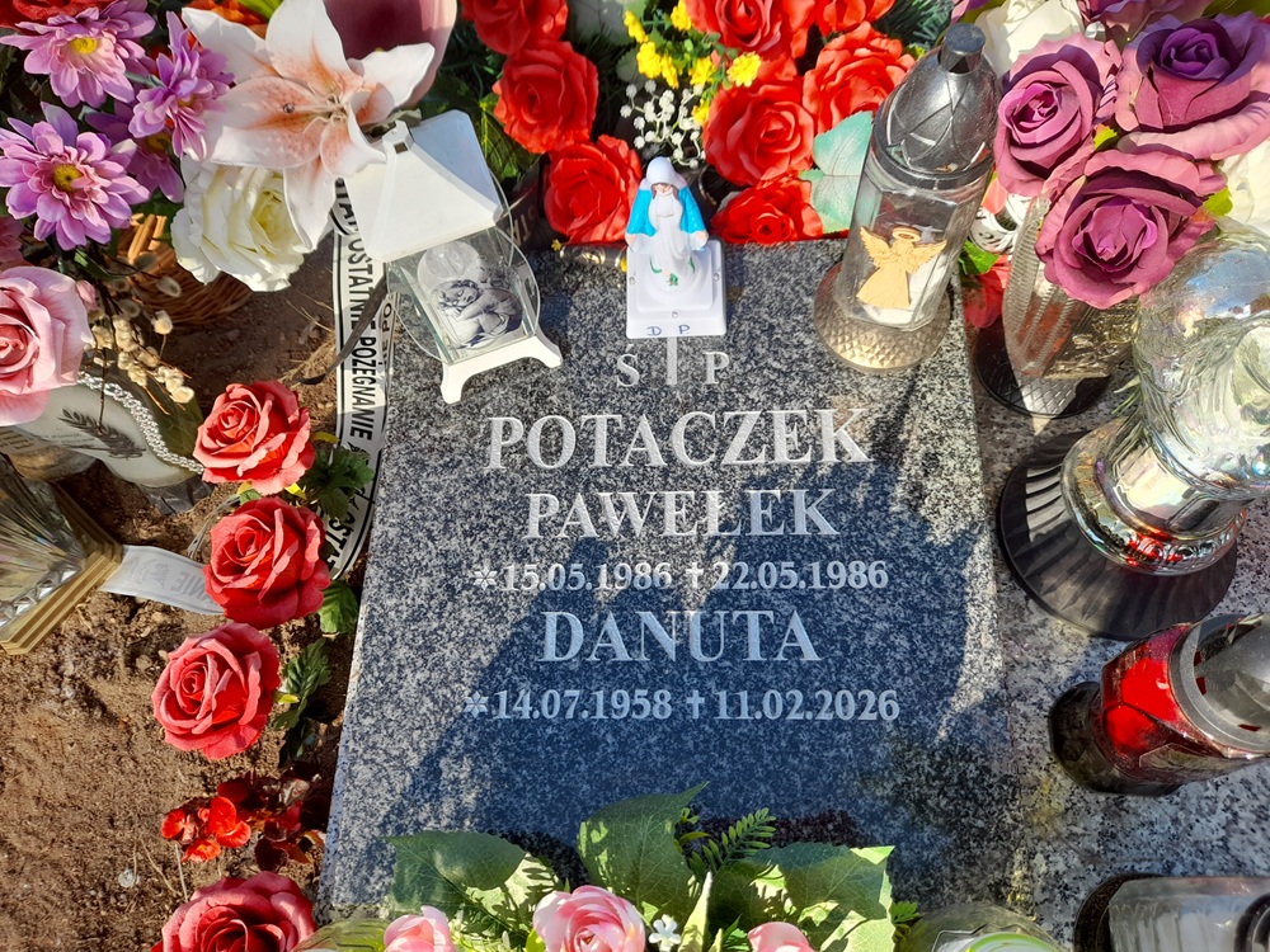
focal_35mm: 25
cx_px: 635
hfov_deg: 69.4
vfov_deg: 54.9
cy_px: 476
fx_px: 917
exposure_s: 1/131
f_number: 2
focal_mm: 4.6
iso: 20
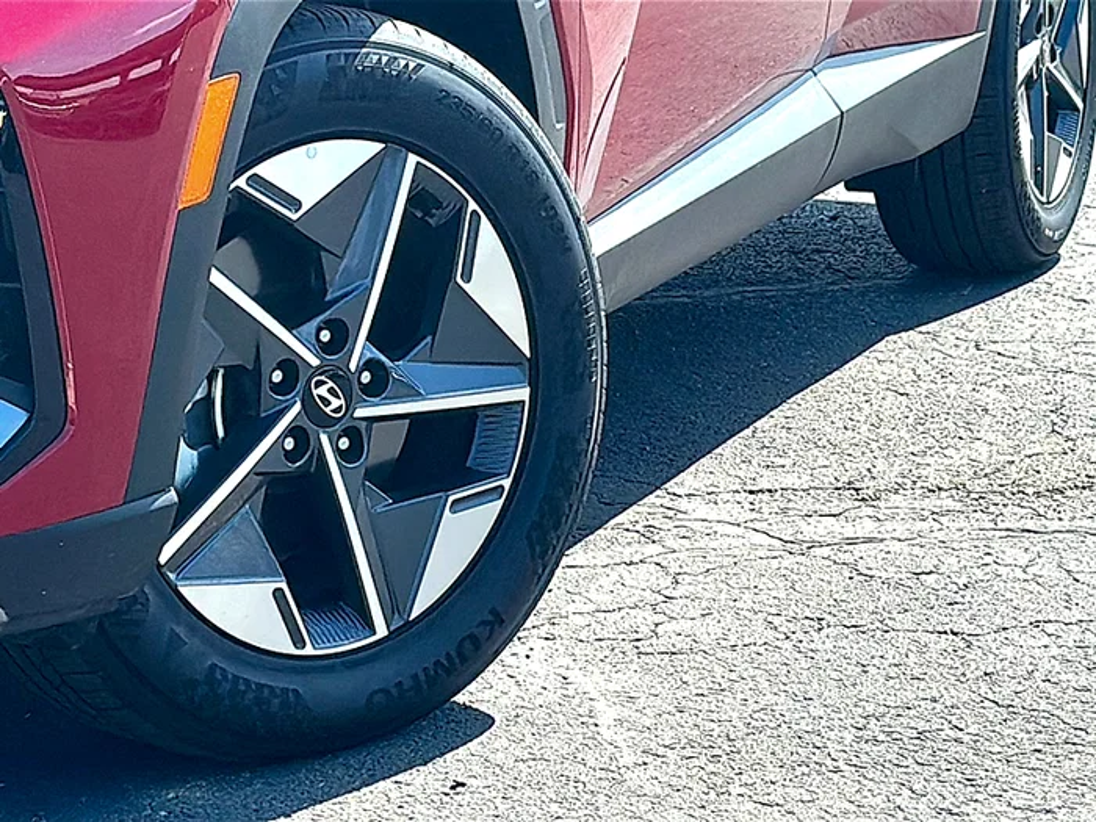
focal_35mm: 100
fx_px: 3166
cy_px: 411
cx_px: 548
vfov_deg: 14.8
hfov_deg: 19.6
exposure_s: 1/2747
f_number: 1.78
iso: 100
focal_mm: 6.86
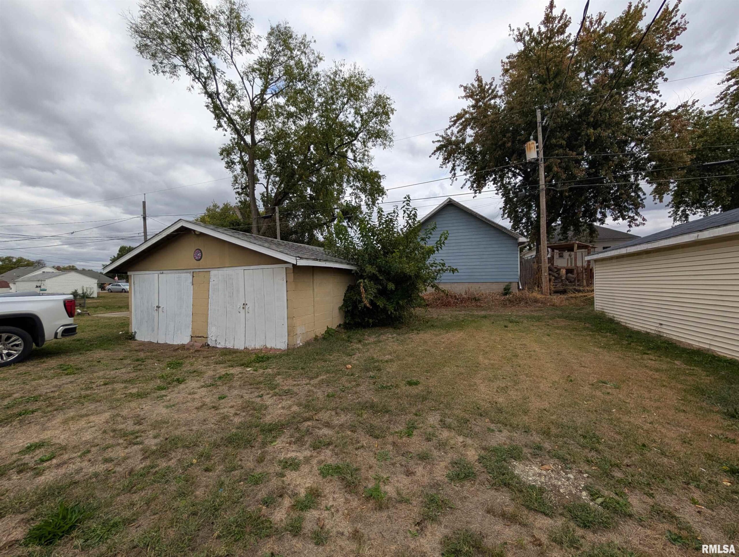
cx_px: 370
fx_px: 257
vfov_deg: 94.6
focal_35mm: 12
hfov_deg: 110.5
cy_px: 278
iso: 54
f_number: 1.7
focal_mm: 2.02
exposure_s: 1/1721
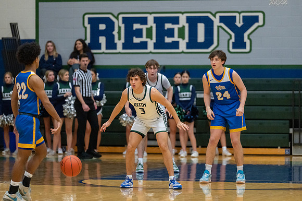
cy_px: 98
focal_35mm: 218
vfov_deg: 6.3
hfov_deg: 9.5
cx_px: 160
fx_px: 1823
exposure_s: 1/1000
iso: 5000
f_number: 2.8
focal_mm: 200
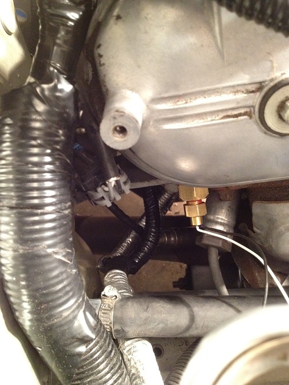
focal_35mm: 35
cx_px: 144
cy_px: 192
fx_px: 389
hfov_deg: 40.7
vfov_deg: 52.6
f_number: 2.4
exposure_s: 1/15
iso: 500
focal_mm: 4.28
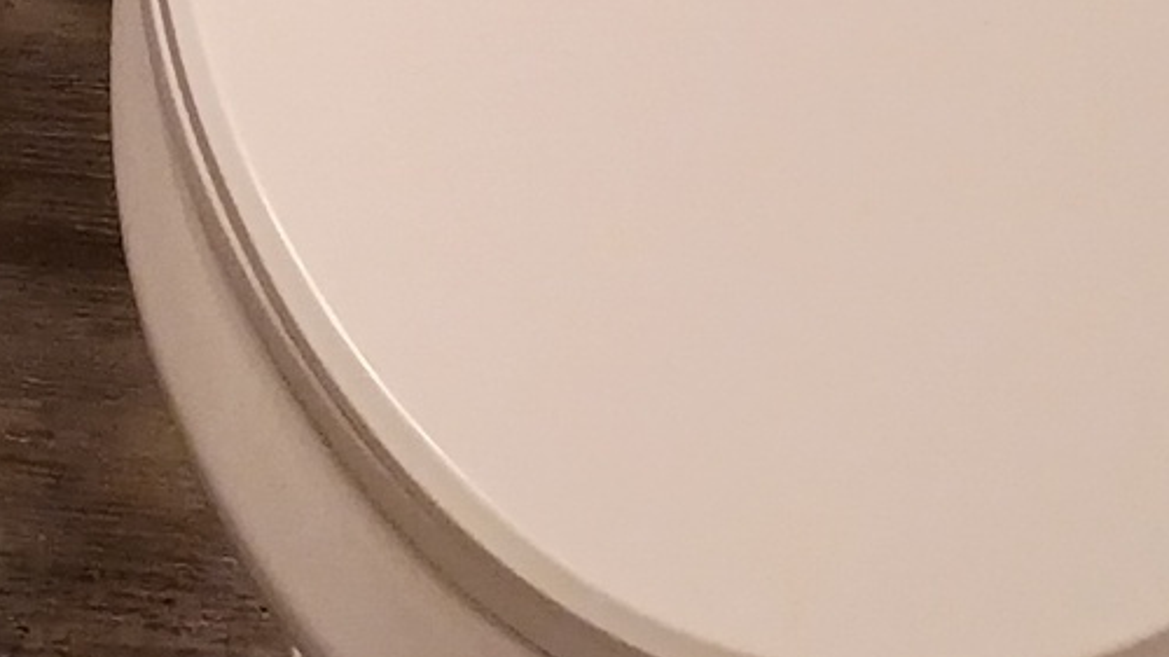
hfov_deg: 10.8
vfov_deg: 6.0
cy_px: -954
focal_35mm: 194
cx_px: -400
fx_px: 6012
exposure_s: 1/60
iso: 363
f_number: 1.8
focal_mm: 4.27
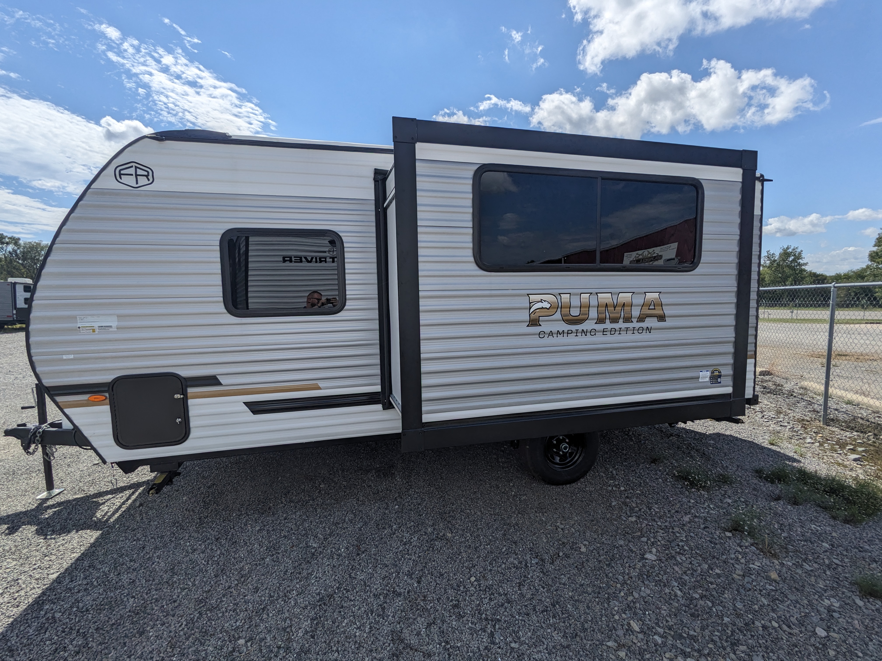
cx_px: 441
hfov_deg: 94.5
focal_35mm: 16
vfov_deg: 78.1
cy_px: 330
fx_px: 408
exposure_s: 1/2604
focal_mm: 2.22
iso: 38
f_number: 2.2
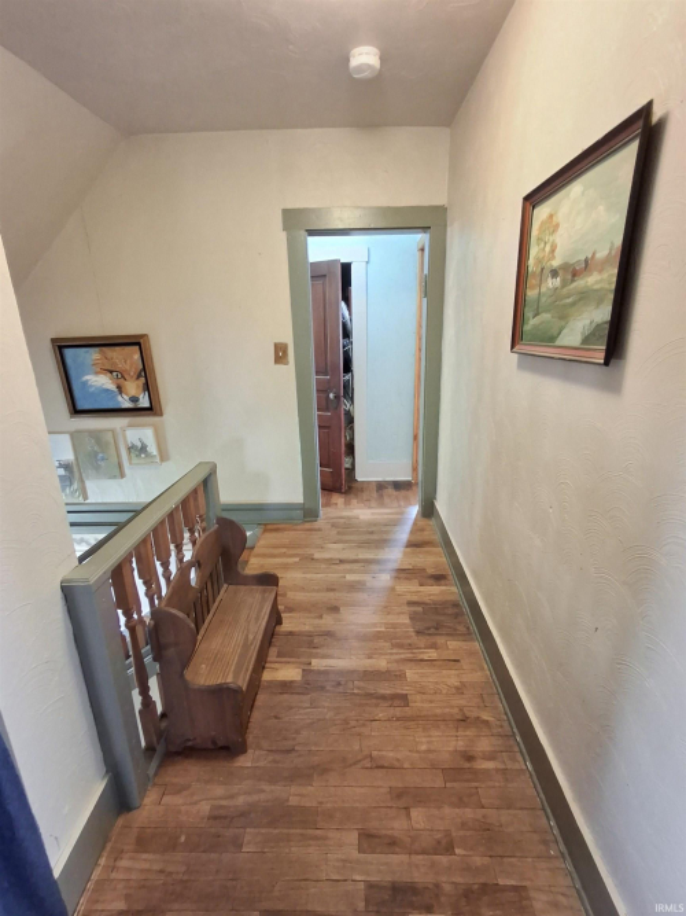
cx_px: 343
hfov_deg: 78.1
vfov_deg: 94.5
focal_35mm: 16
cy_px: 458
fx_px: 423
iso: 320
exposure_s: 1/24
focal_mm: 1.64
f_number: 2.2
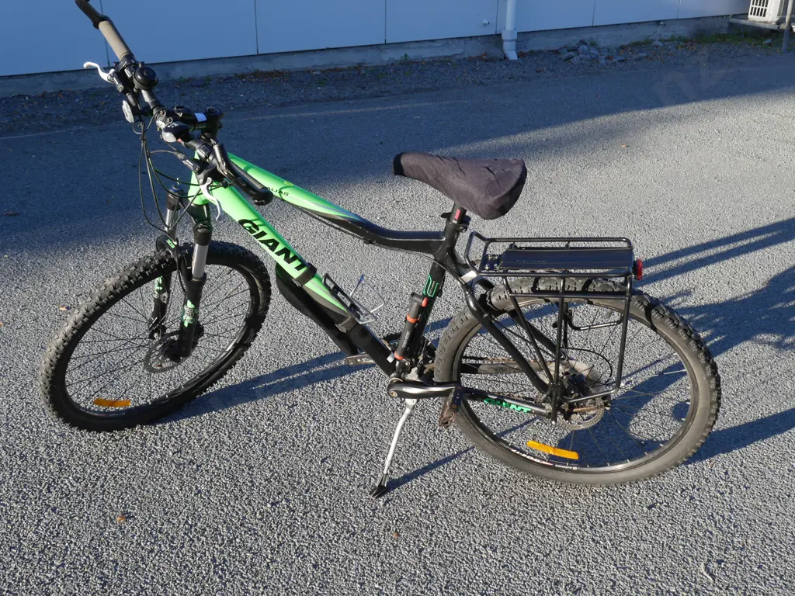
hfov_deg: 49.0
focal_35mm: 38
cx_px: 398
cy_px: 298
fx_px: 873
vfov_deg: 37.7
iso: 200
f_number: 6.3
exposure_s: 1/200
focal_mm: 19
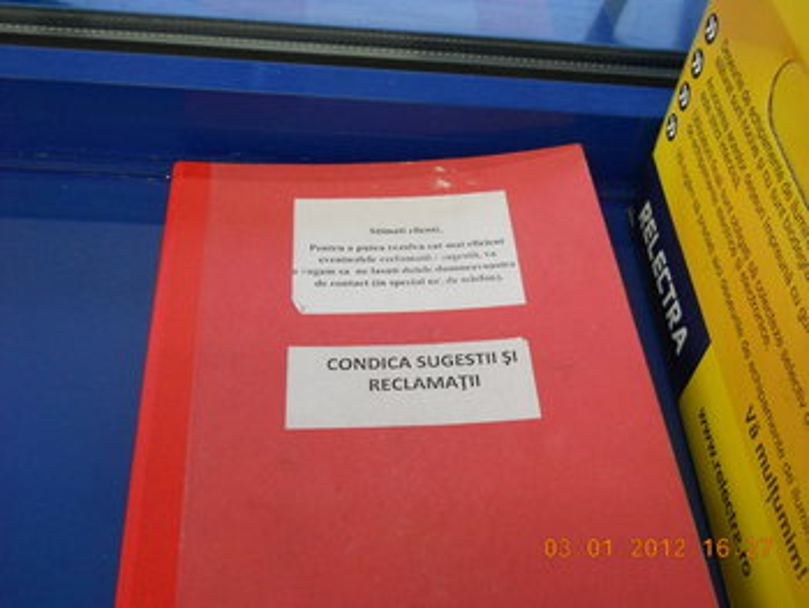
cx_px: 404
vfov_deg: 35.2
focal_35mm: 41
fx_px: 959
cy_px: 304
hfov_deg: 45.7
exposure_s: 1/60
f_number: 3.1
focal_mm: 6.72
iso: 400
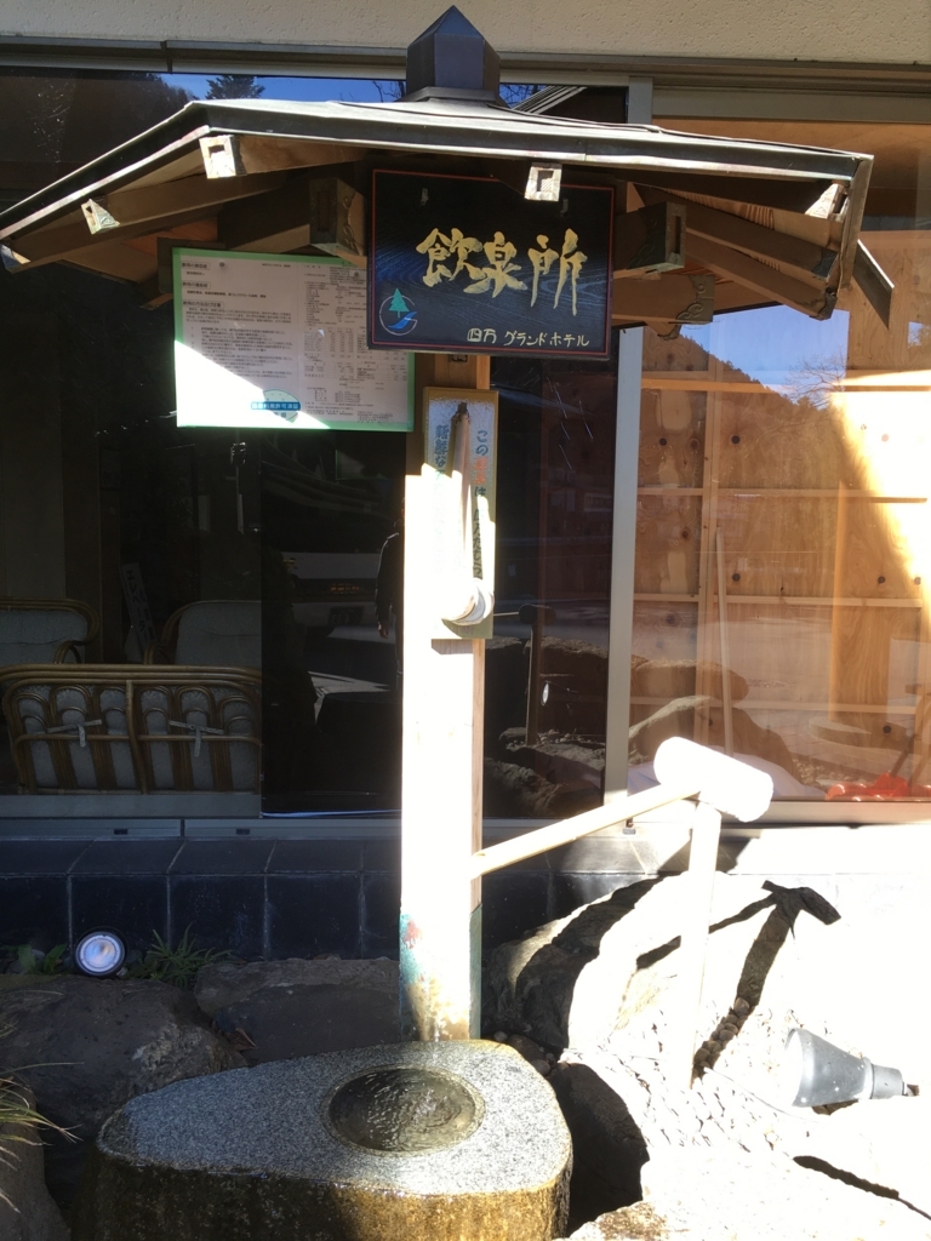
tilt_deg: -6.0
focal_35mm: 29
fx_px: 1040
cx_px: 466
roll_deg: +0.2
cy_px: 620
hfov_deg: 48.2
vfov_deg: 61.7
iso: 25
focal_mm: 4.15
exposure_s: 1/120
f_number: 2.2
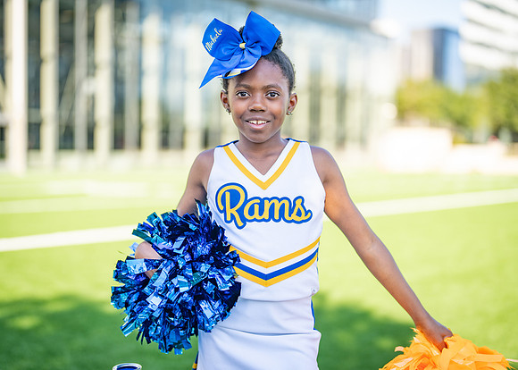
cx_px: 269
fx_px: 792
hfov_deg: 36.2
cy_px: 189
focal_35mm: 54
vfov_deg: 26.3
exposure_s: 1/2000
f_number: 1.2
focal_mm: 50
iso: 100
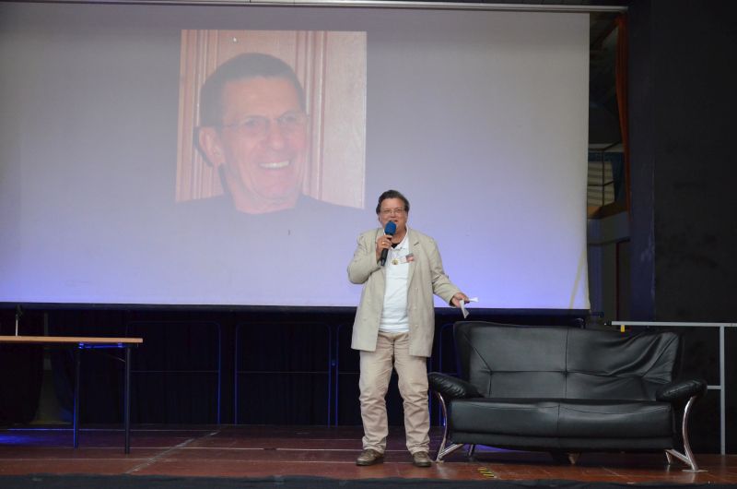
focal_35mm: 52
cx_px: 368
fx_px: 1073
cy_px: 244
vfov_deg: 25.6
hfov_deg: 37.9
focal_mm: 35
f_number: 4.5
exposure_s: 1/60
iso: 3200
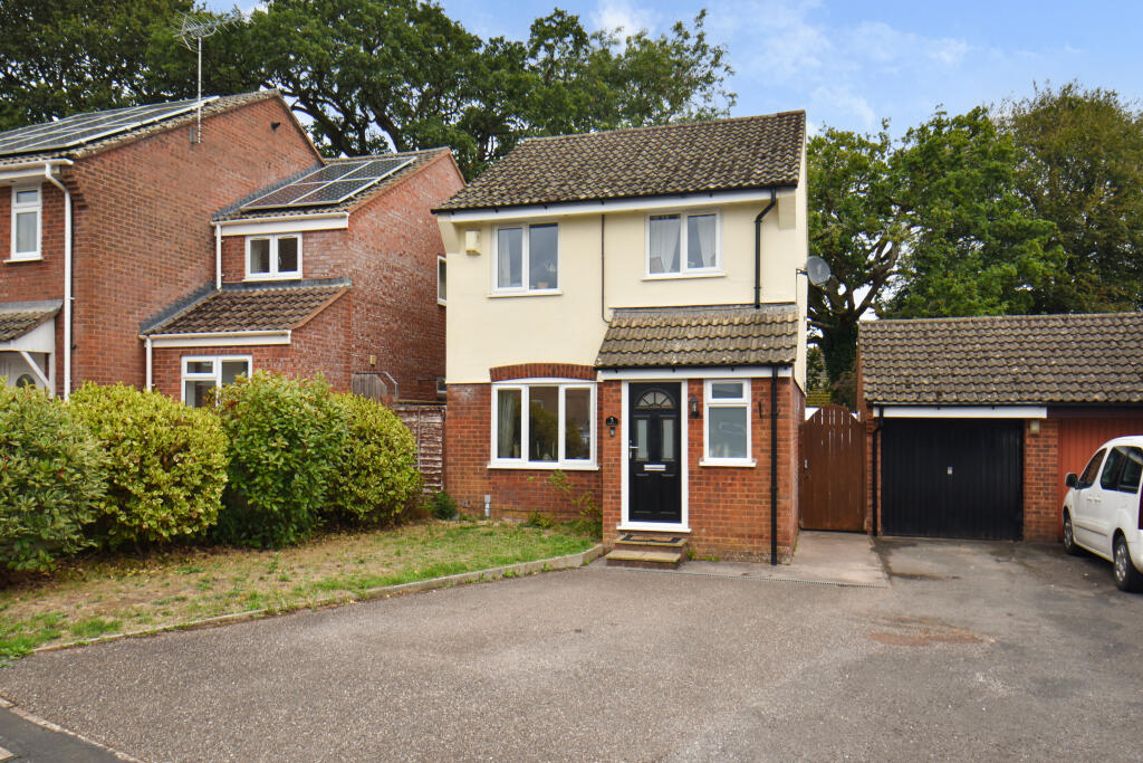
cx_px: 572
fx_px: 810
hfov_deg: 70.4
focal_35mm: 26
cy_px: 382
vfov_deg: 50.4
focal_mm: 17
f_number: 5
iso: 160
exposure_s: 1/200
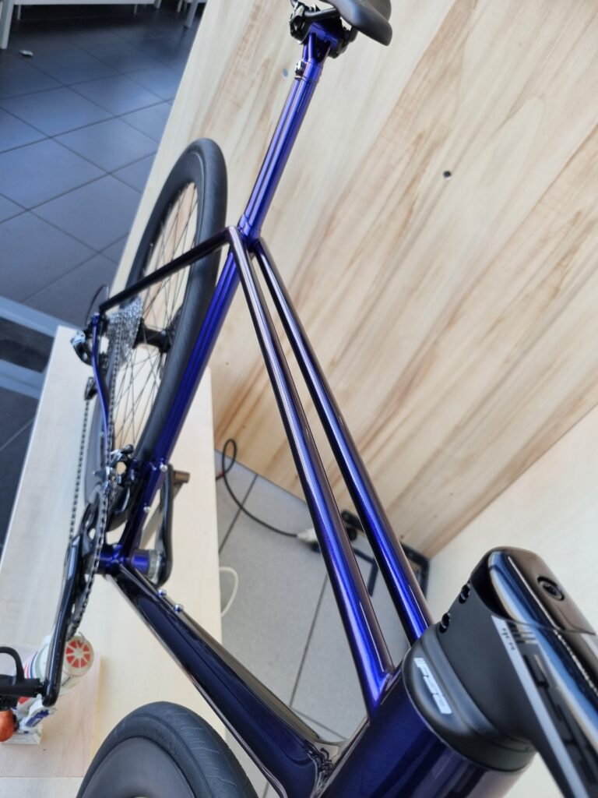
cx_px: 299
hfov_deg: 53.1
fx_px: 599
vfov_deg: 67.3
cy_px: 399
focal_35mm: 26
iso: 64
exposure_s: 1/100
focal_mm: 5.4
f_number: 1.8
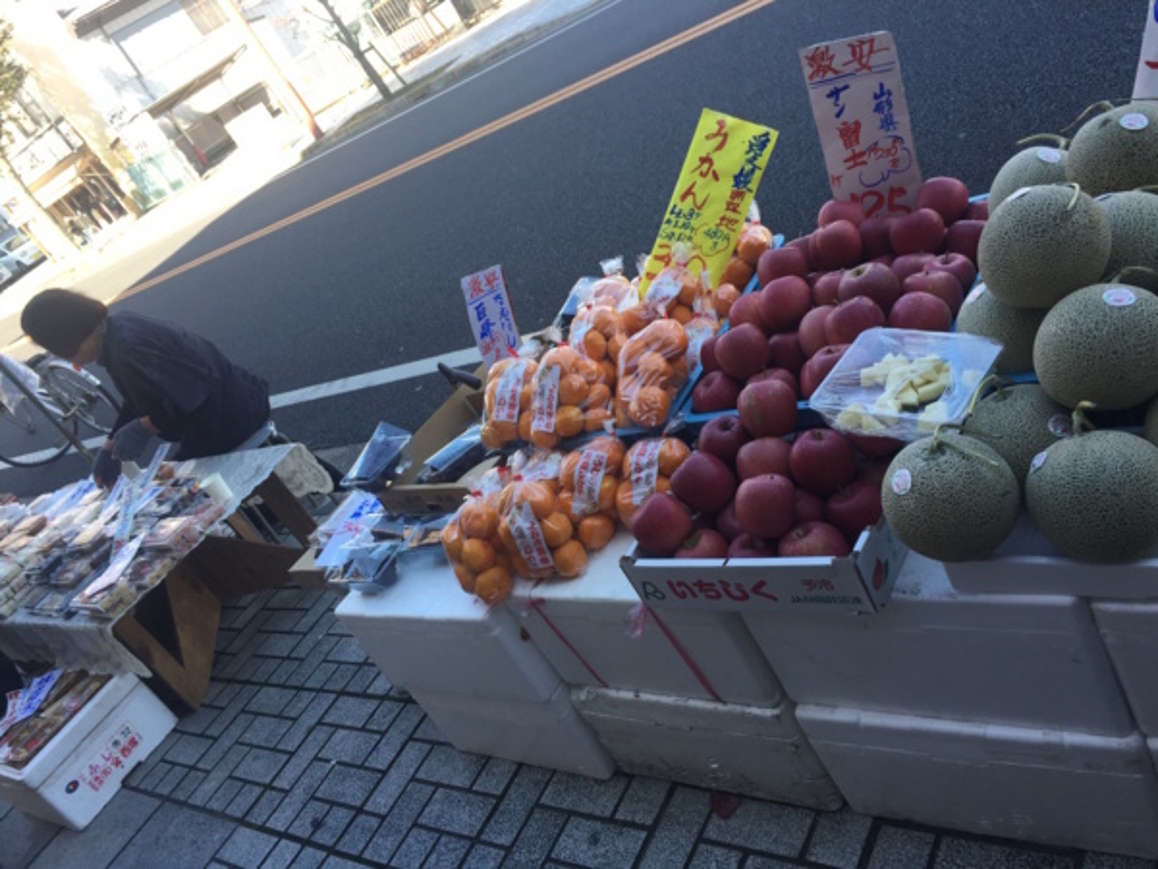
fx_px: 970
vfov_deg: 48.2
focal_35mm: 29
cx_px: 579
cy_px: 434
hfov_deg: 61.7
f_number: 2.2
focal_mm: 4.15
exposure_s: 1/205
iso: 32
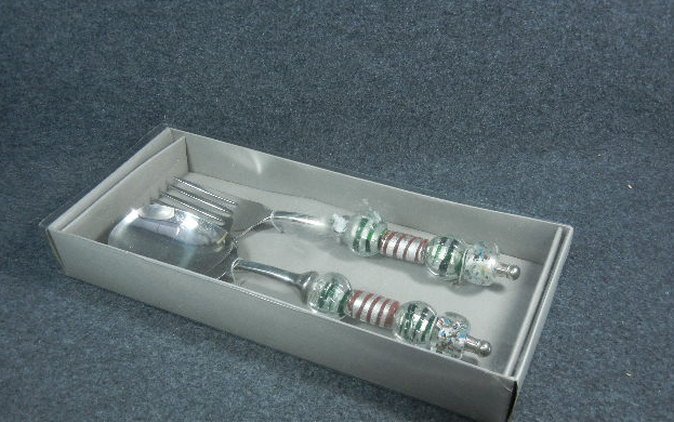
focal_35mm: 37
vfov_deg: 34.3
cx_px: 343
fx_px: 680
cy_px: 258
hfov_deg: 52.7
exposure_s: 1/30
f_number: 3.6
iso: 349
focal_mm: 6.2
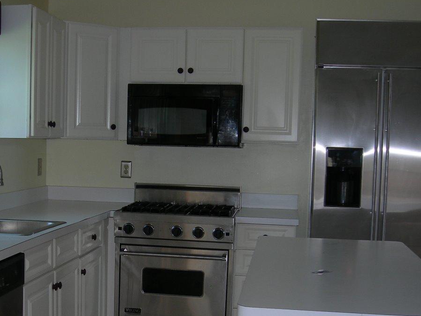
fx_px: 742
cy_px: 241
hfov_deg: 31.4
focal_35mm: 61
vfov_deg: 23.8
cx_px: 142
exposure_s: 1/60.1
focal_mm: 7.8
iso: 50
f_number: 2.8
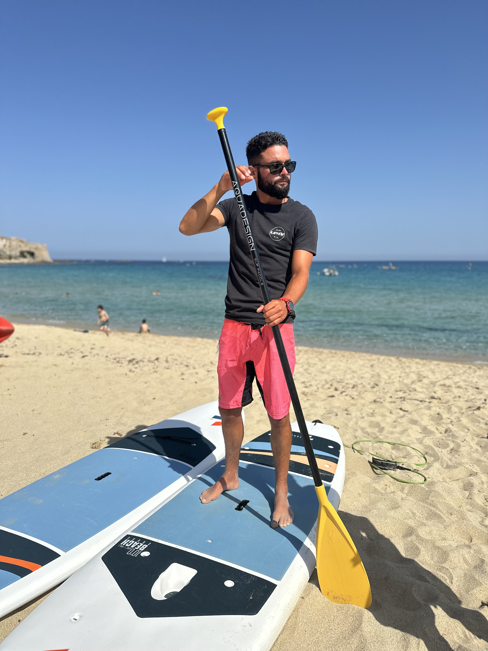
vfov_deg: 71.6
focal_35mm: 24
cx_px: 244
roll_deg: +0.3
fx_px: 451
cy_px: 326
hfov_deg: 56.8
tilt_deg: -8.9
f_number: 1.78
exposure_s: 1/8197
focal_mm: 6.86
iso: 80
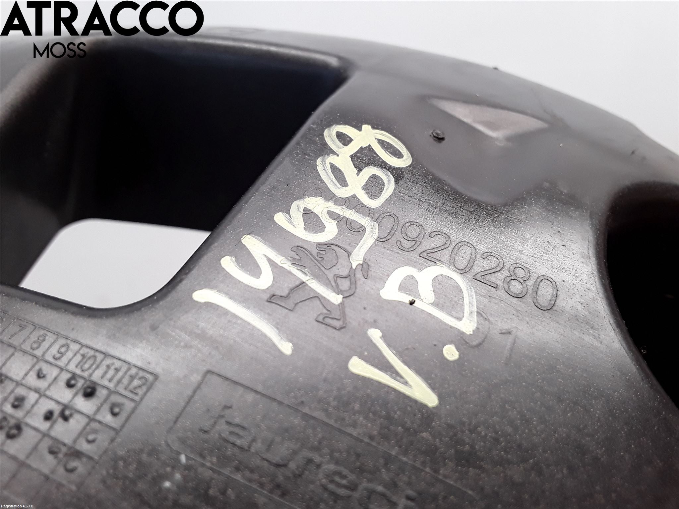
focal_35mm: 28
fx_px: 549
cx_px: 340
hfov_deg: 63.4
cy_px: 254
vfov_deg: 49.7
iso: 100
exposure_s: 1/107
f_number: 1.9
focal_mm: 2.91
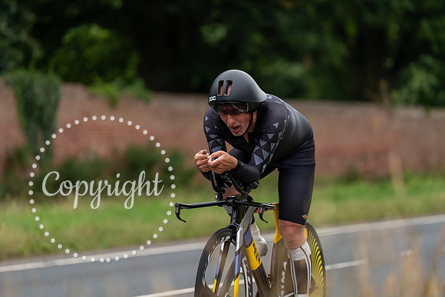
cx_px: 222
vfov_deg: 7.4
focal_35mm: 185
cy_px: 148
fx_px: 2287
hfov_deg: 11.1
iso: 1000
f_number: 3.2
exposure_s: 1/640
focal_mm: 185
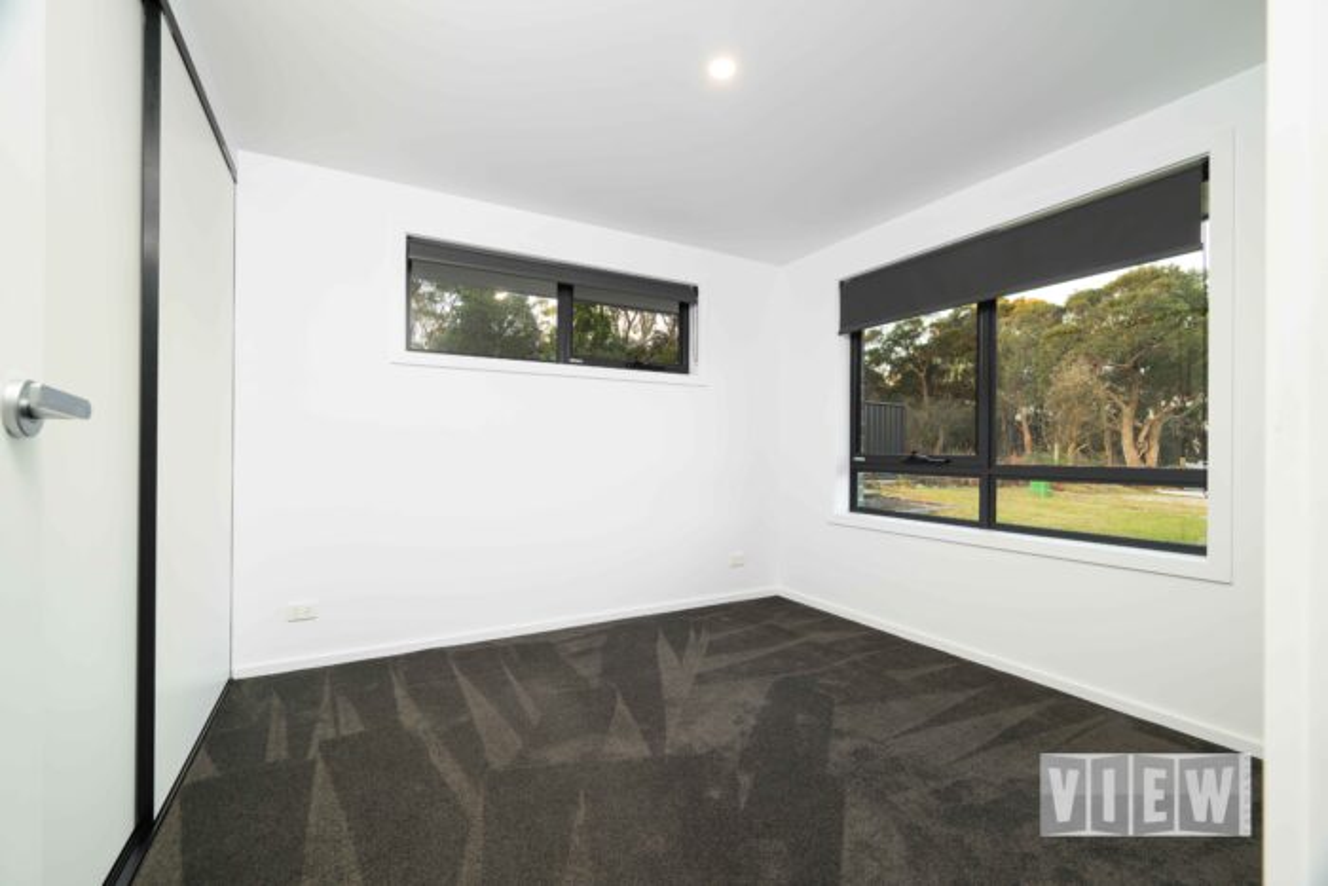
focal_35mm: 16
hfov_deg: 98.5
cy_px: 443
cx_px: 664
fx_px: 572
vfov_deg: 75.5
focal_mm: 15.5
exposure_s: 1/15
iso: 500
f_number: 8
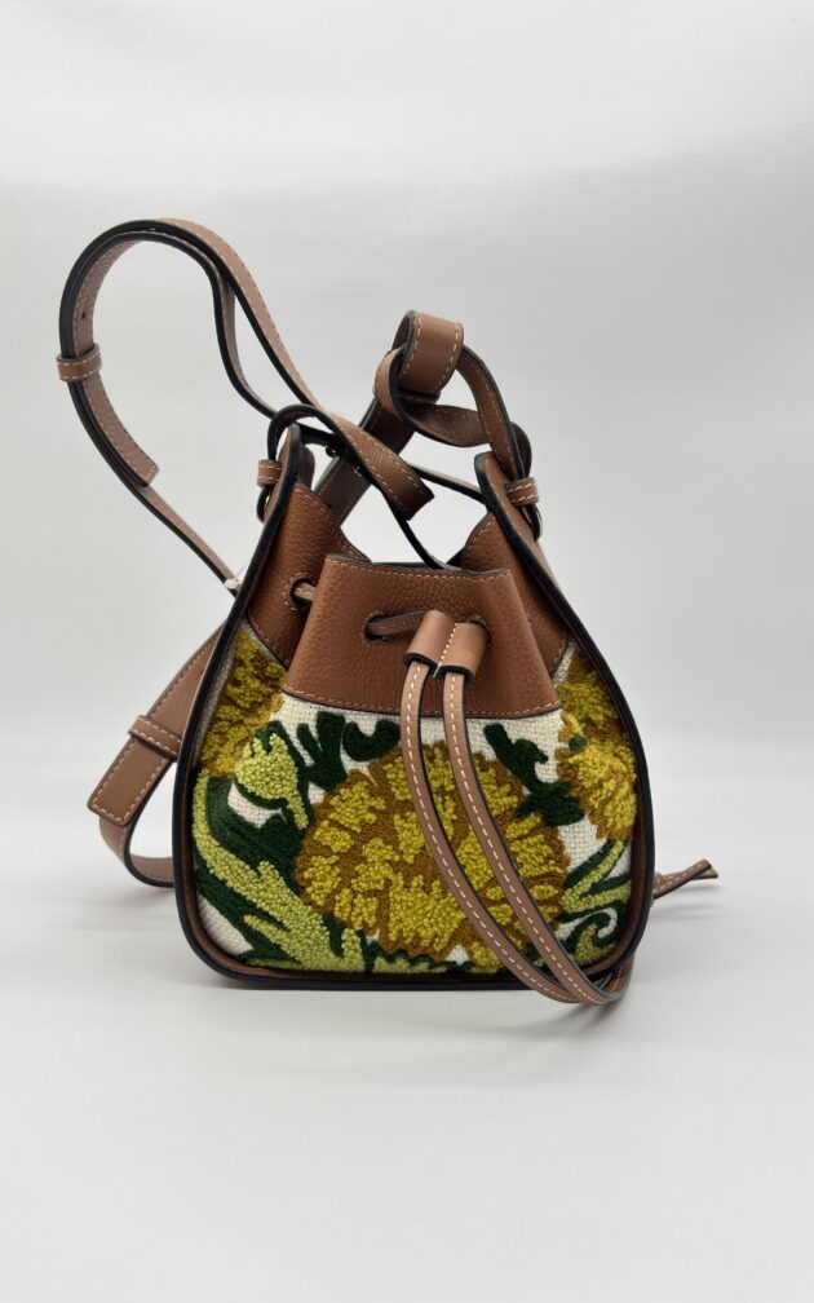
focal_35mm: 28
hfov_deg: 44.5
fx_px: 994
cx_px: 413
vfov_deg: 66.5
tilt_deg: -4.8
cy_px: 659
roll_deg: -0.5
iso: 32
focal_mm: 5.7
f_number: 1.5
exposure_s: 1/109
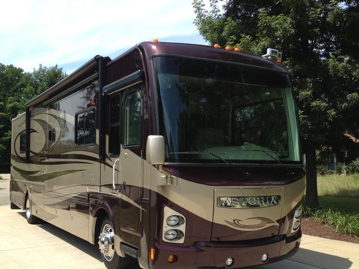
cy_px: 153
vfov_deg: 33.5
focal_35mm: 43
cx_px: 158
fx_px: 446
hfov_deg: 43.8
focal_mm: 4.28
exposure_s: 1/1104
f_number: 2.4
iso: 50
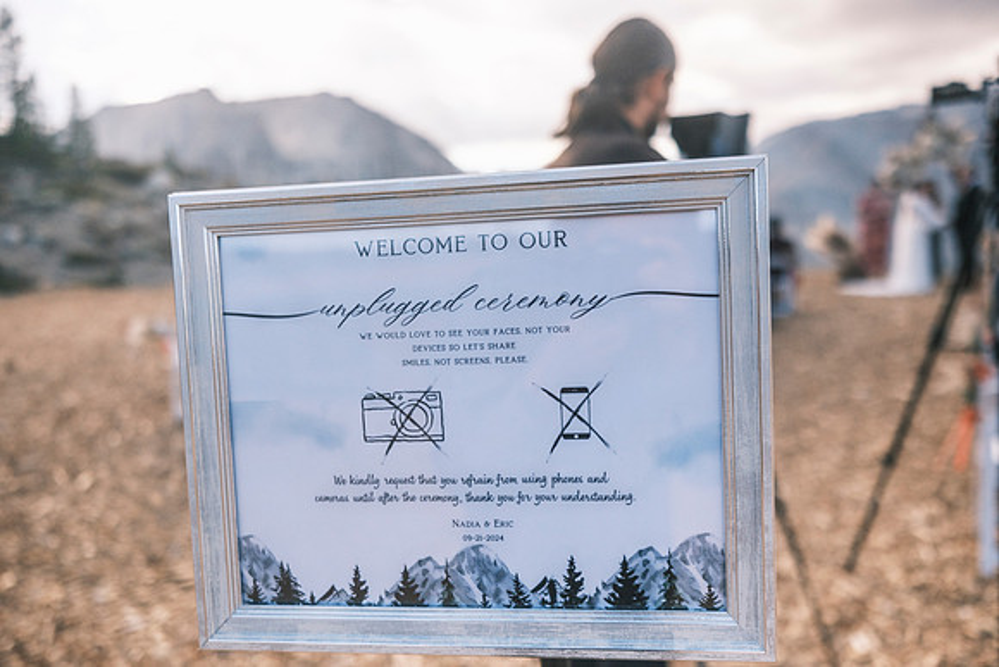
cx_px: 500
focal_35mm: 27
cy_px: 334
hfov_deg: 67.4
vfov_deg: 48.0
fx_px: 749
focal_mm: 18
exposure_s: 1/8000
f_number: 1.4
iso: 400
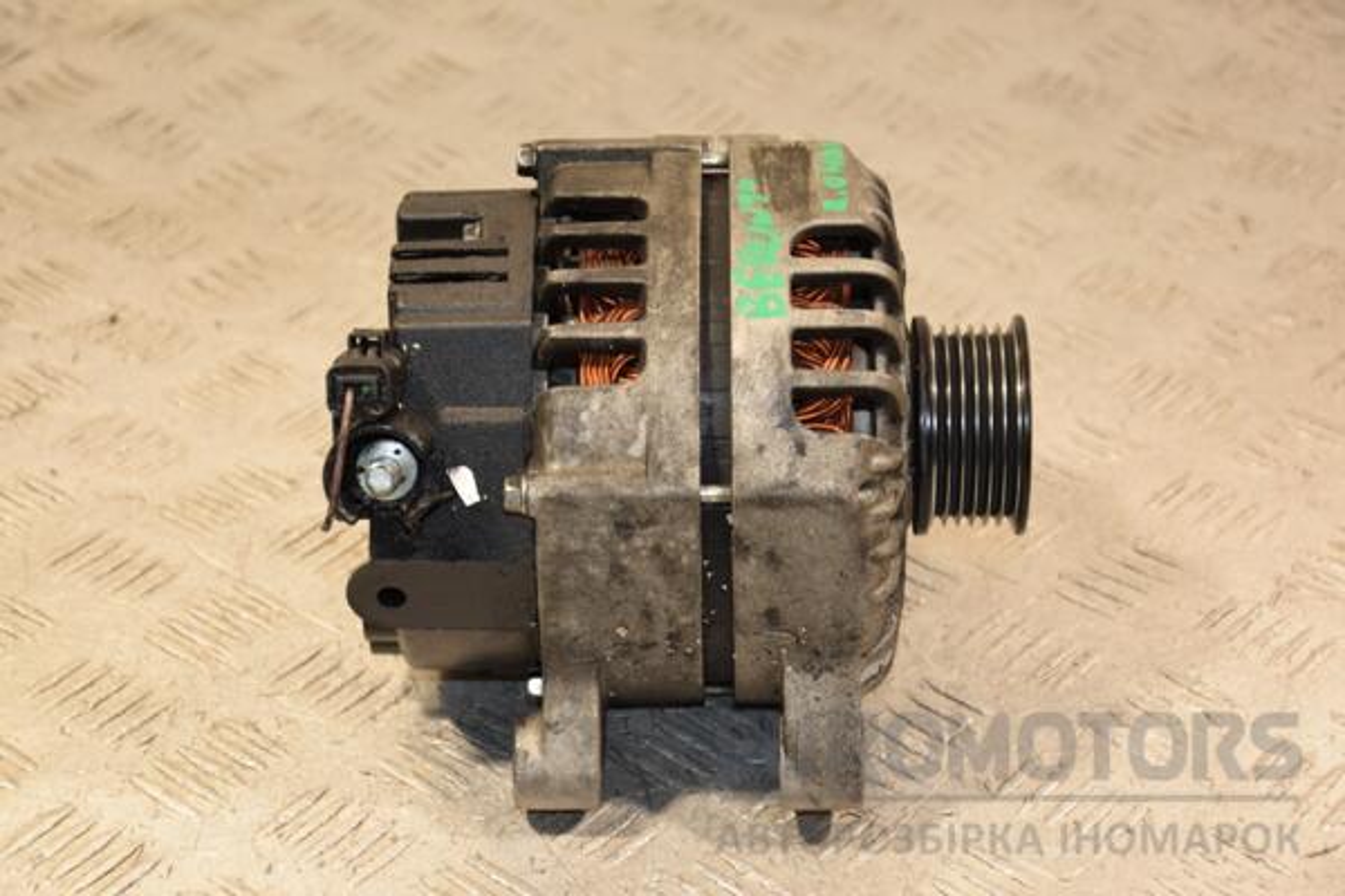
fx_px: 3474
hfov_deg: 21.9
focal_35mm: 93
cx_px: 672
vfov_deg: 14.7
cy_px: 448
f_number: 5.3
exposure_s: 1/125
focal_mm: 62
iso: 800
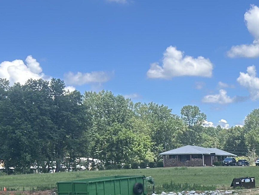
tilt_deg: -1.3
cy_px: 199
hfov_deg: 18.9
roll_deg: +2.2
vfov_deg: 15.7
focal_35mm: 92
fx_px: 688
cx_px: 385
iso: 50
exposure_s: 1/2045
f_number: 1.5
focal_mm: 5.7
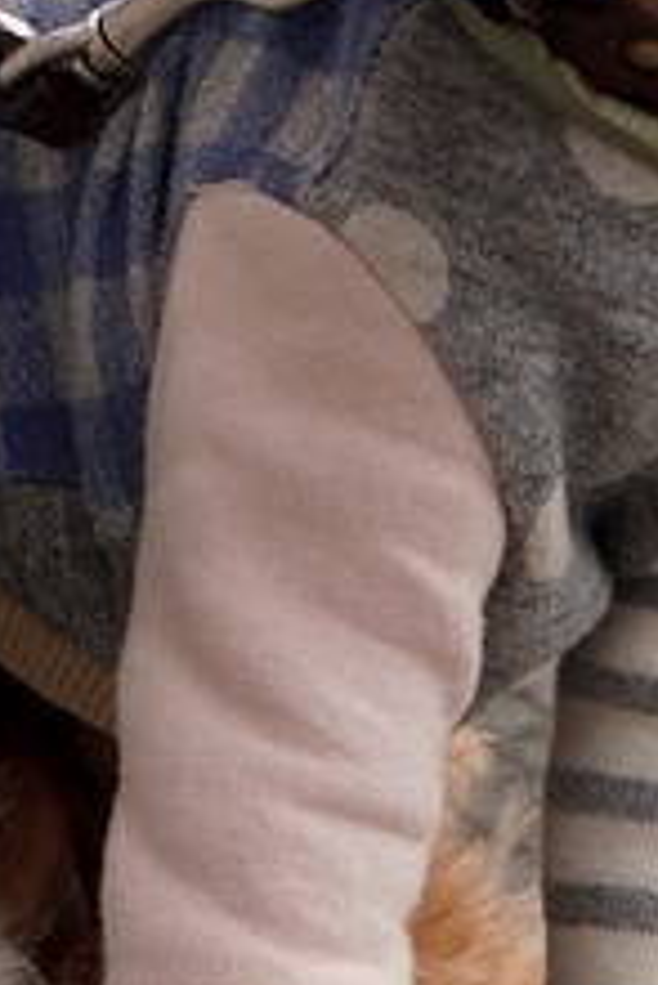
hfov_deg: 5.6
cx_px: 94
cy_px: -963
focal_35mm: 245
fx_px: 6706
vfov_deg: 8.0
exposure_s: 1/160
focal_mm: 30
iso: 100
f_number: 8
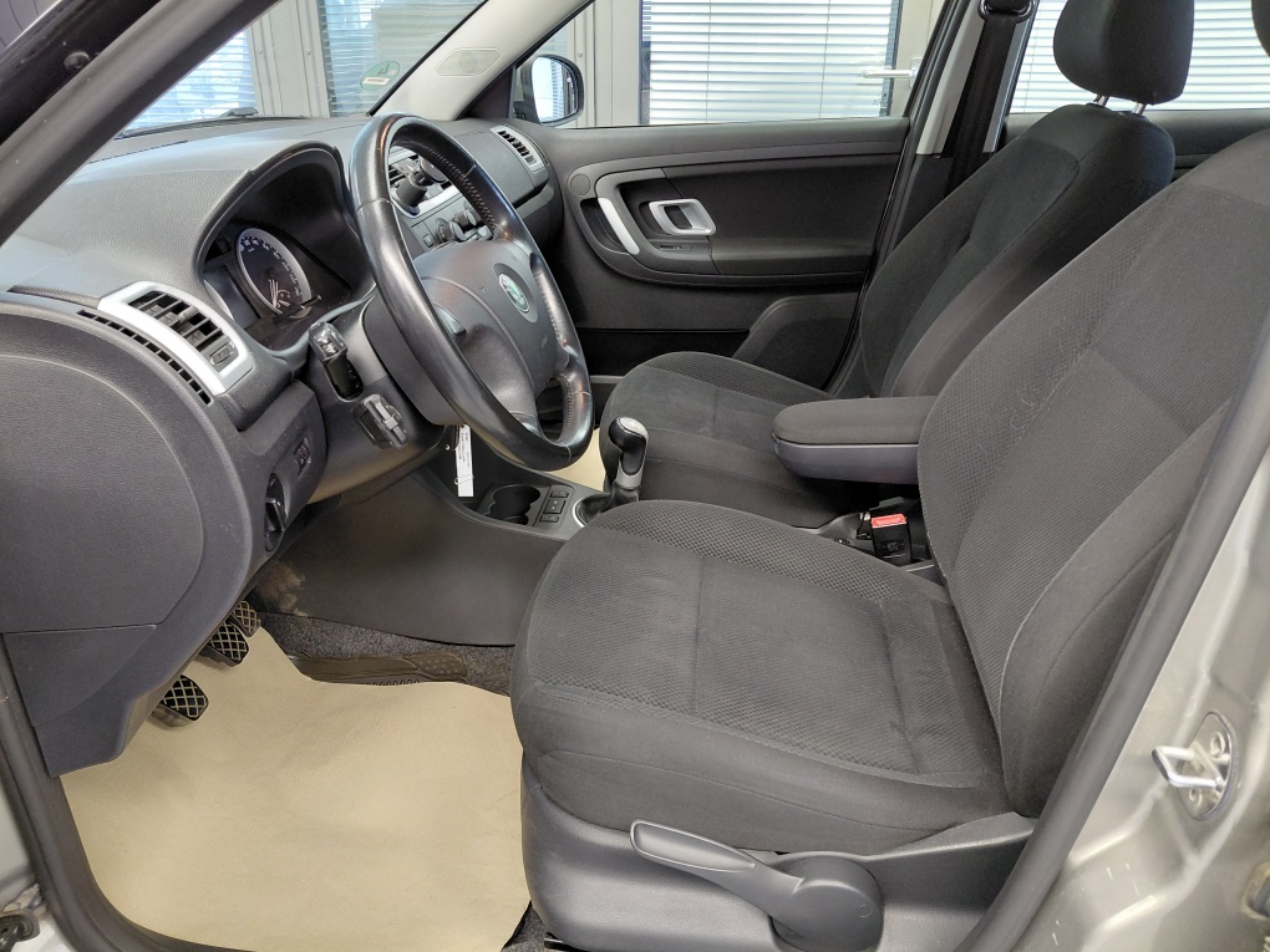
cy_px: 476
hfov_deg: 69.4
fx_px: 917
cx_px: 635
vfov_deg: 54.9
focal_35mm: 25
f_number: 1.8
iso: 320
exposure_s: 1/40
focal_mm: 4.69
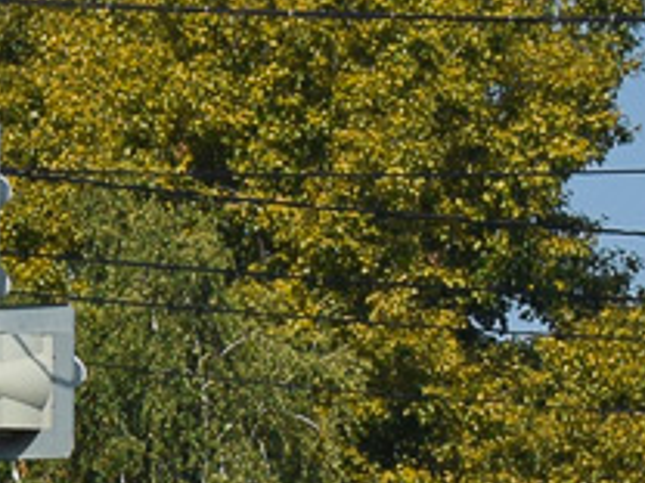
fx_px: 7435
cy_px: 1003
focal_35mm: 399
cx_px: -871
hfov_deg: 4.8
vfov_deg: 3.7
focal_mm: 48
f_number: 7.1
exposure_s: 1/1250
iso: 200
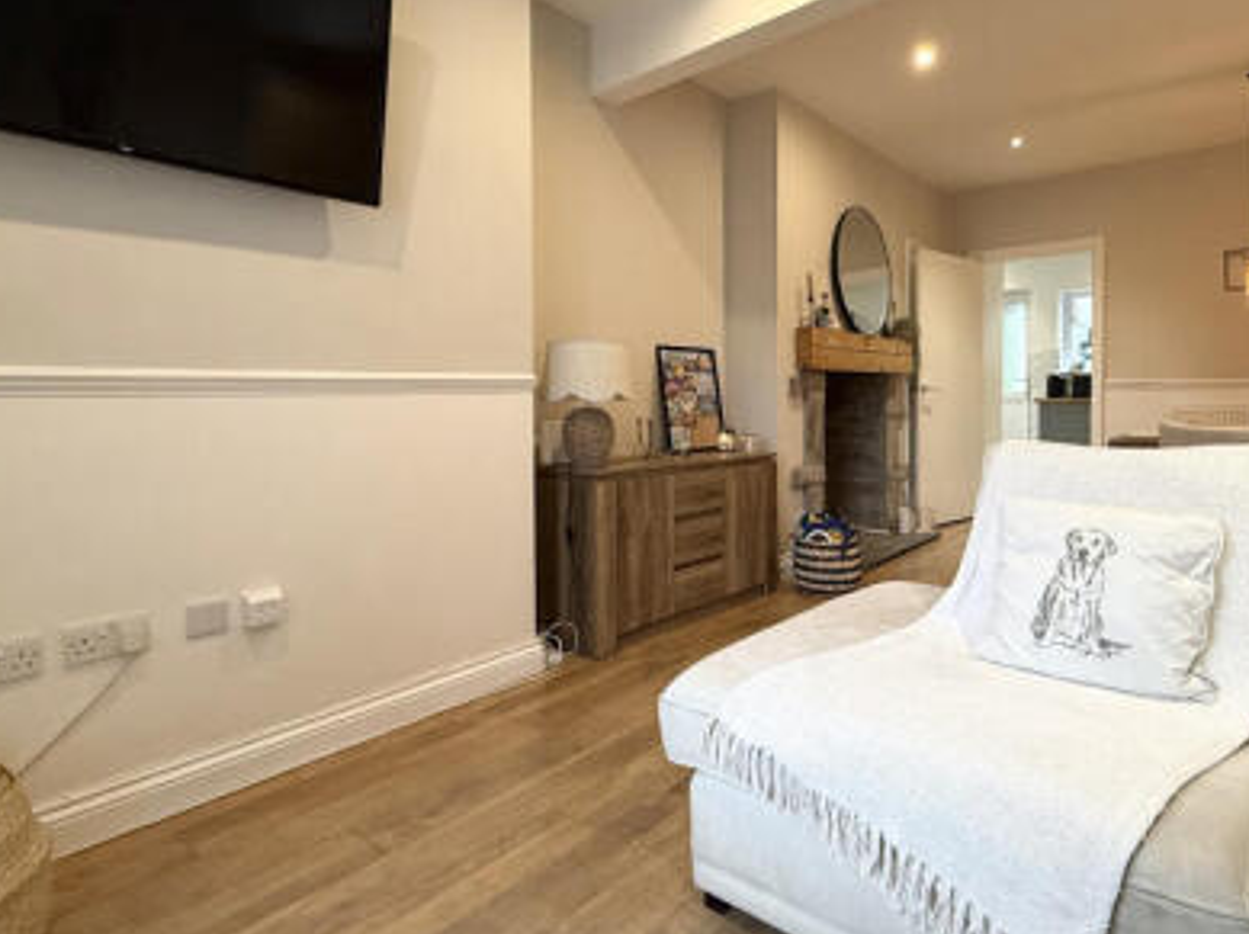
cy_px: 412
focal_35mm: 21
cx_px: 763
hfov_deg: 77.9
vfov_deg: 63.2
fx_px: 757
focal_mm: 2.22
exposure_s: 1/50
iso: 200
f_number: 2.2
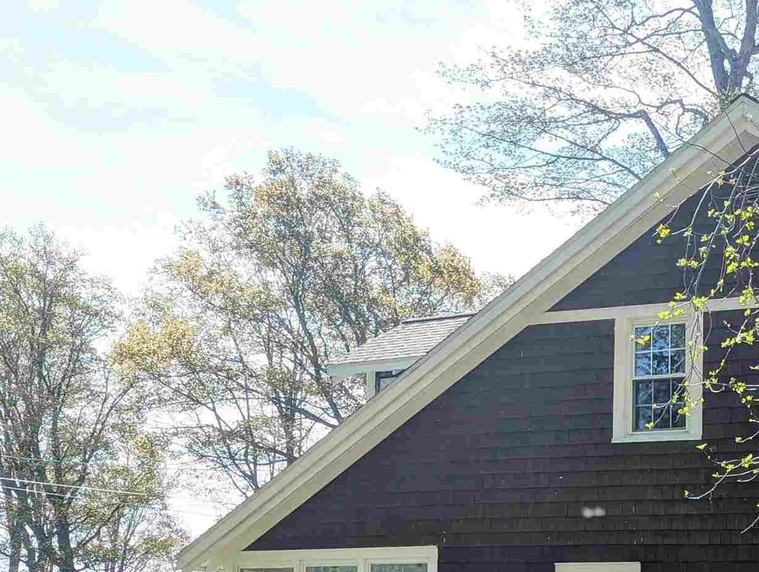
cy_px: 703
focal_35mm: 60
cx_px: 794
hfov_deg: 29.6
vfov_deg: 22.4
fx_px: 1318
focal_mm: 6.81
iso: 37
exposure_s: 1/647
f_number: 1.85
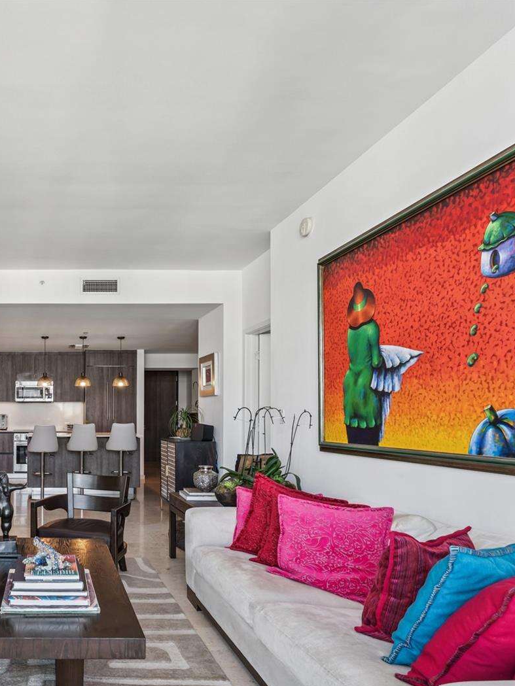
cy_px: 347
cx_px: 23
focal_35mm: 23
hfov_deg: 50.6
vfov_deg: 74.9
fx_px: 448
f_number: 10
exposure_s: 1/13
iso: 320
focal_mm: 15.4
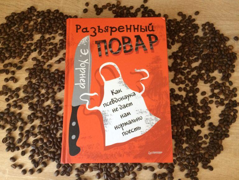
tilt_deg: -78.3
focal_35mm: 29
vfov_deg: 48.2
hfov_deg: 61.7
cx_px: 120
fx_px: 200
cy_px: 90
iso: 250
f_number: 2.2
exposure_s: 1/33
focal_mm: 4.15
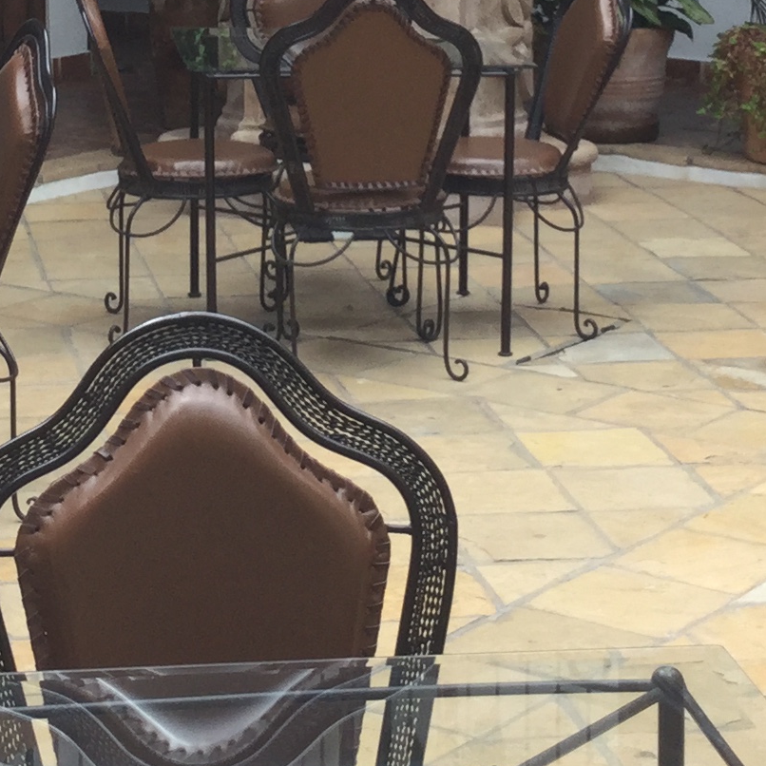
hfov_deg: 15.7
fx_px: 2779
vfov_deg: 15.3
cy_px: -98
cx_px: 238
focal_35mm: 111
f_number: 2.4
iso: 25
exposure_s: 1/121
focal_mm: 3.3
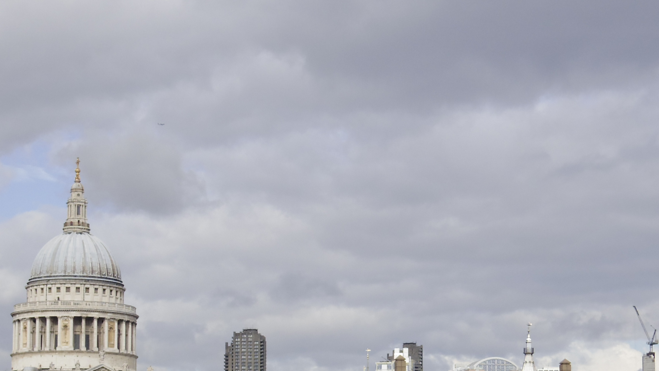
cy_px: 348
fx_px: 1730
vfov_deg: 12.1
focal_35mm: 99
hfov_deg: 21.6
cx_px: 340
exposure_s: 1/1250
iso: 125
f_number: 4
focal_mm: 8.5
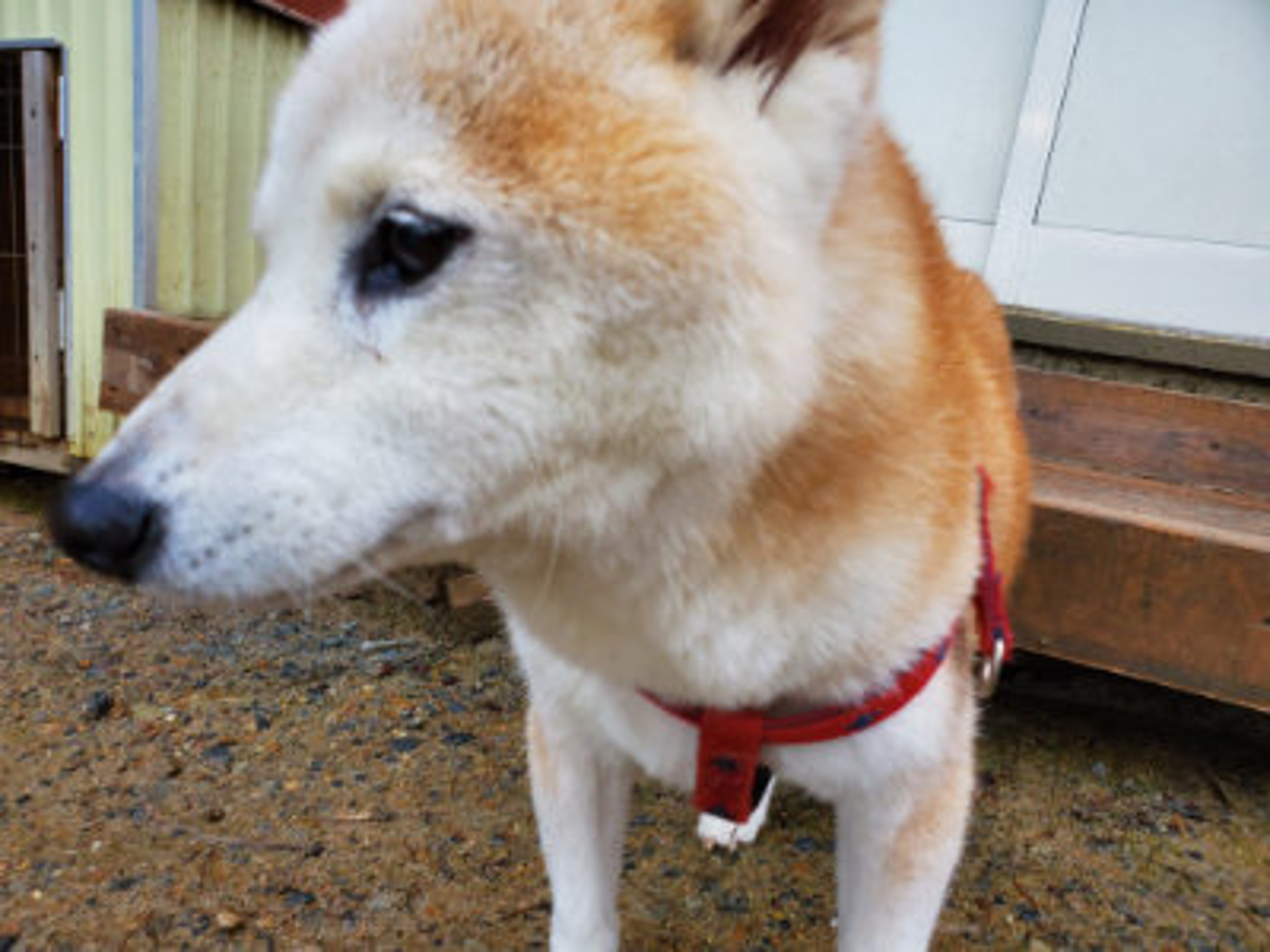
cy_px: 476
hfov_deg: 67.3
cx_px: 635
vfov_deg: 53.1
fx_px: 954
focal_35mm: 26
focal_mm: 4.3
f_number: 2.4
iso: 100
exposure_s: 1/100
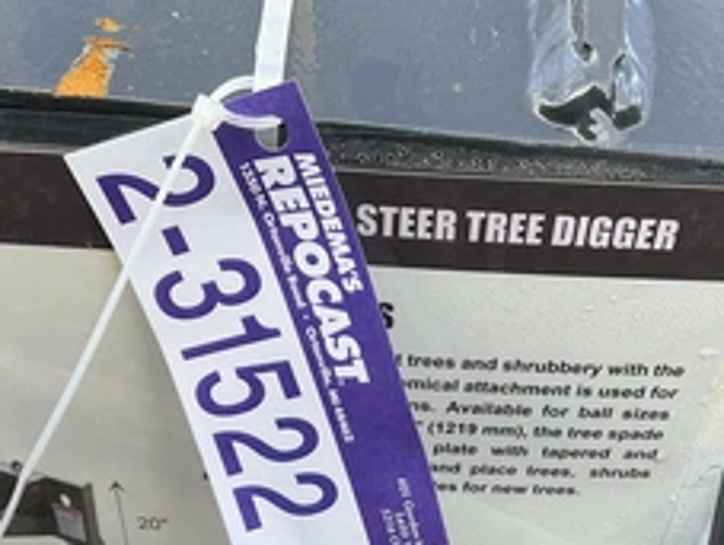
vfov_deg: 27.8
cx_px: 376
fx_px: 1068
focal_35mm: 51
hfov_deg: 37.4
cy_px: 465
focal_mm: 3
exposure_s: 1/264
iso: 25
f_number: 1.8
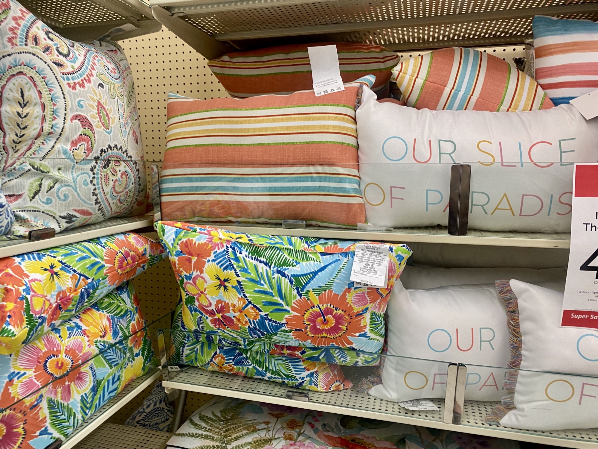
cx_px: 299
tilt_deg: -5.9
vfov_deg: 53.1
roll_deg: -0.7
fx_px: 449
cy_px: 224
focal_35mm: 26
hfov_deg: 67.3
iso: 100
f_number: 1.8
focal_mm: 4.25
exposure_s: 1/60
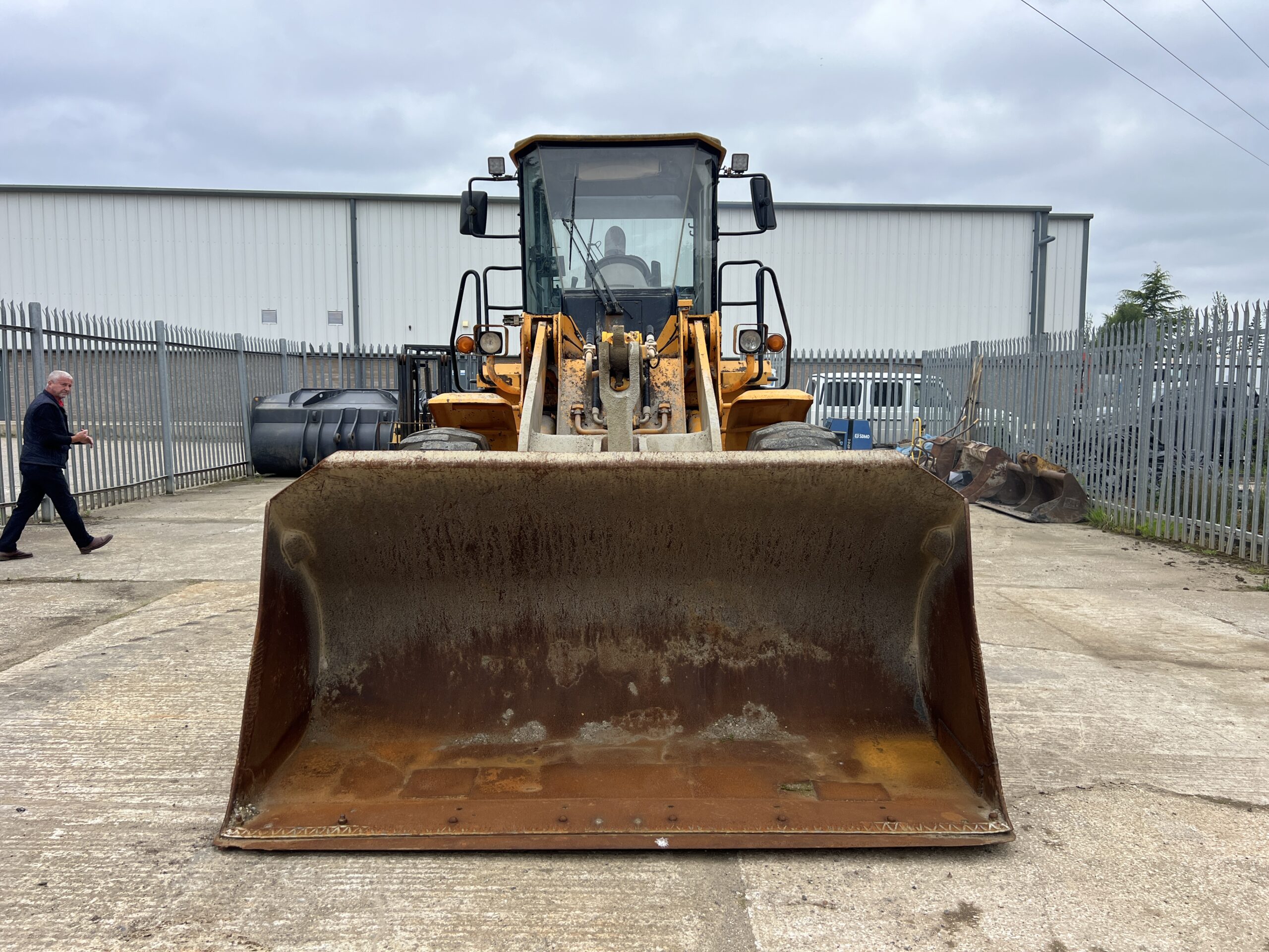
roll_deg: +0.0
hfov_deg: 67.3
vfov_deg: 53.1
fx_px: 953
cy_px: 476
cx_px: 634
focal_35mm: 26
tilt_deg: -4.2
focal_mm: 5.7
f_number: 1.5
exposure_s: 1/1295
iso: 50
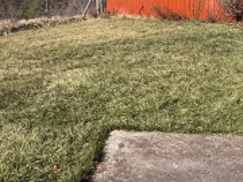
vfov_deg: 26.3
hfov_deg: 36.8
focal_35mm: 52
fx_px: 365
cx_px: 106
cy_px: -7
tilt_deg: +0.8
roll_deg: -0.1
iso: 50
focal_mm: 2.22
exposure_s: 1/1901
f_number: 2.2
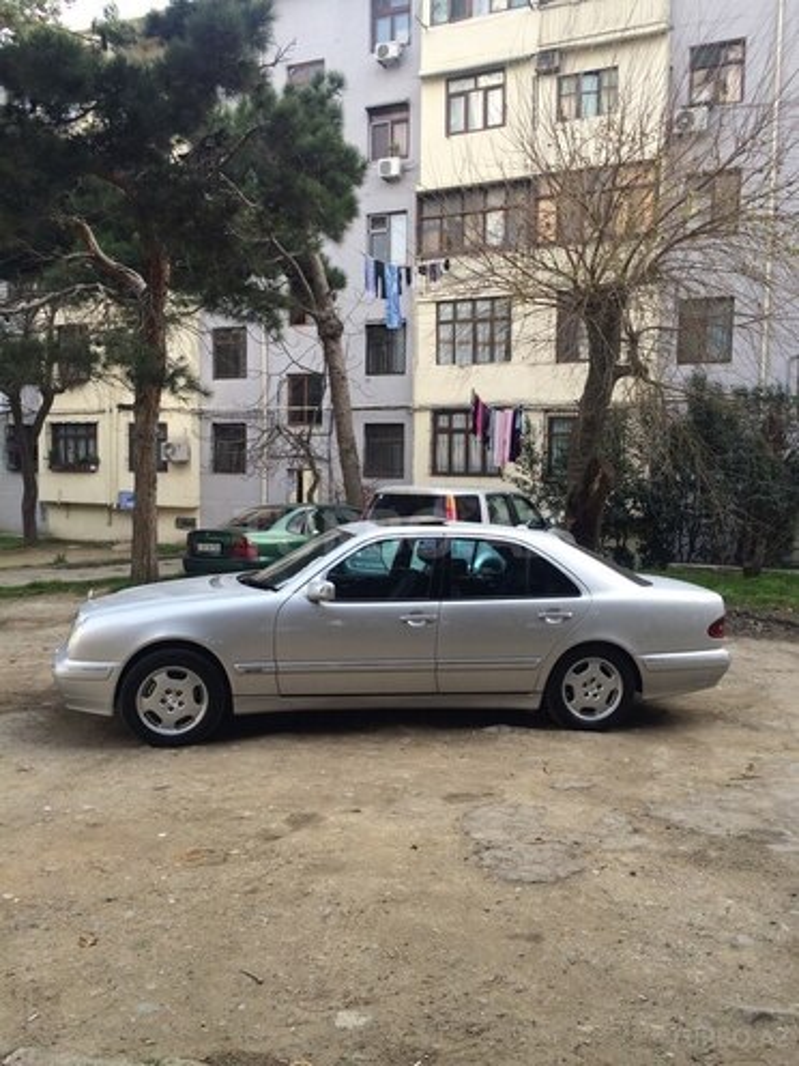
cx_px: 400
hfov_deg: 48.2
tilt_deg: -5.5
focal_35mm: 29
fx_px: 892
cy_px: 533
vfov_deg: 61.7
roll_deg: +0.5
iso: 32
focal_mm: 4.15
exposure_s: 1/354
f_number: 2.2
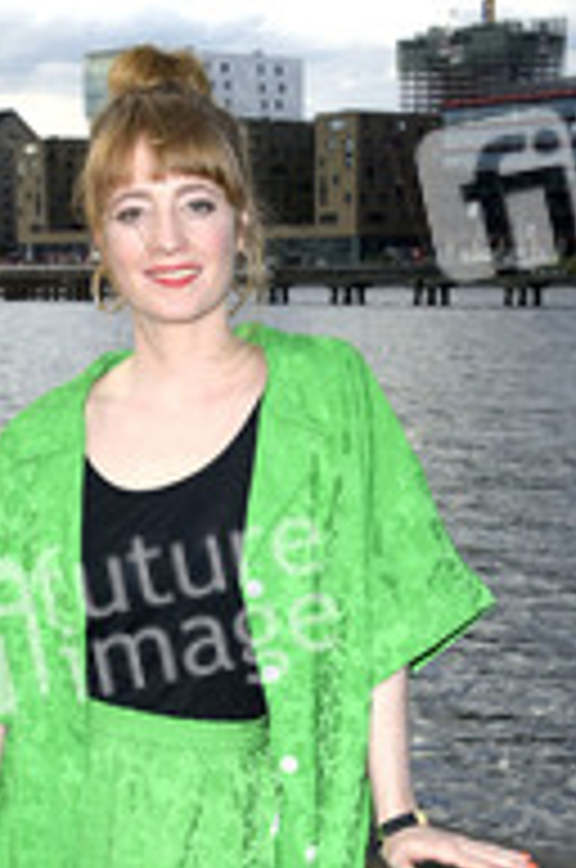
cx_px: 238
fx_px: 1999
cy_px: 850
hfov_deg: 16.4
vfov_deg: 23.6
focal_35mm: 83
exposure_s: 1/250
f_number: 11
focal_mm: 40
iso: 200
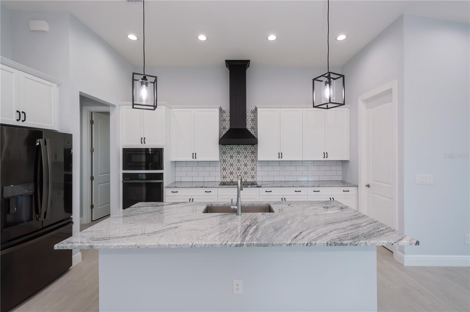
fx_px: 196
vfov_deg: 77.2
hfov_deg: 100.5
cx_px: 235
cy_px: 156
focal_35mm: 15
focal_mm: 10
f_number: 5.6
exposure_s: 1/60
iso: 100
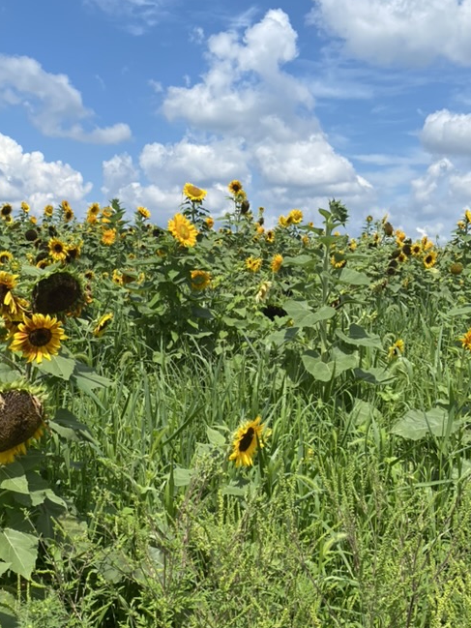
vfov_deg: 45.8
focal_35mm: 41
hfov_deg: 35.0
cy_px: 315
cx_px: 191
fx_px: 744
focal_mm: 4.25
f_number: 1.8
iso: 32
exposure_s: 1/3731
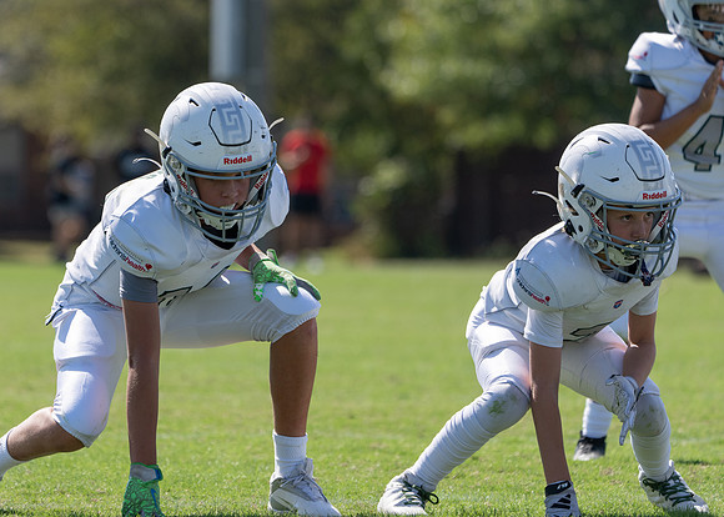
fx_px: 7599
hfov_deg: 5.5
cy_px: 251
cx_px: 234
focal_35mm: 370
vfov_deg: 3.9
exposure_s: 1/1000
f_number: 5.6
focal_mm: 276
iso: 160
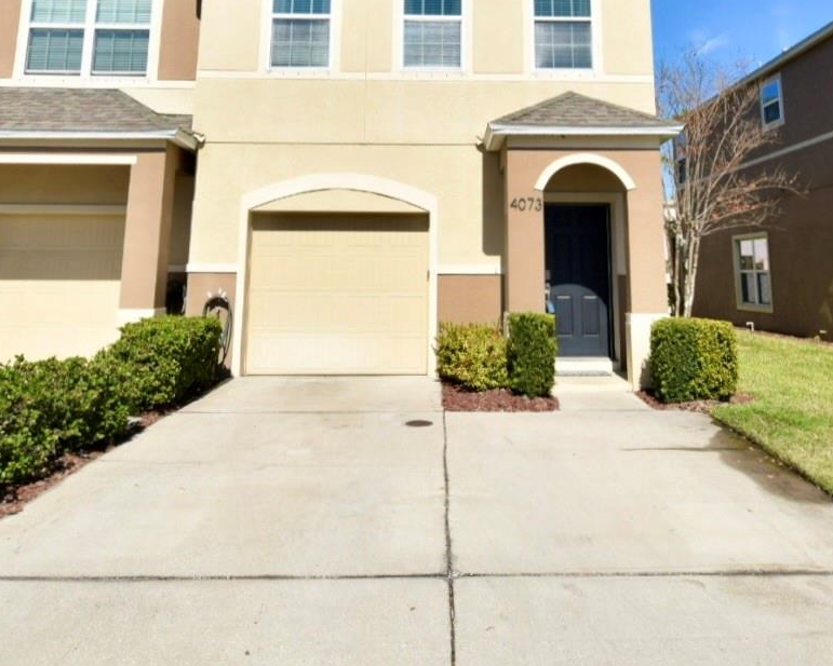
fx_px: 715
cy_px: 115
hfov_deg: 60.3
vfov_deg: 46.8
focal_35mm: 29
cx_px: 454
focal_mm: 10
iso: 125
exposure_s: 1/250
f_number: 9
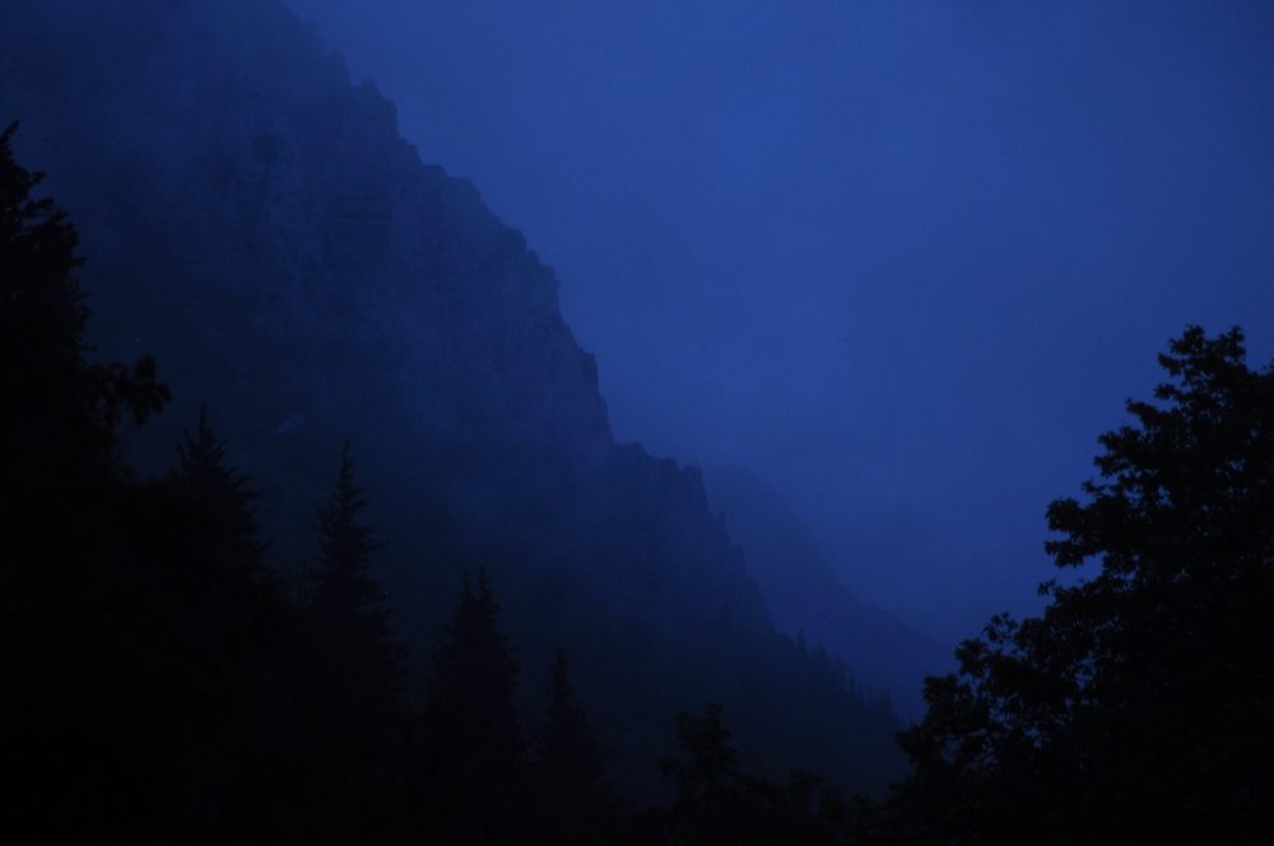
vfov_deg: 18.1
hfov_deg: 27.0
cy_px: 423
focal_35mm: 75
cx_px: 637
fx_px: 2651
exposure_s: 1/25
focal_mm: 50
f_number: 1.8
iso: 320
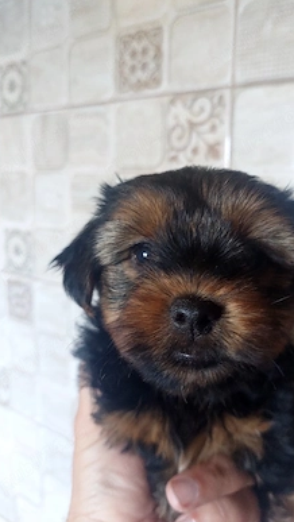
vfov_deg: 69.8
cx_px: 174
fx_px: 374
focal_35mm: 27
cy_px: 264
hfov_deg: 42.8
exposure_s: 1/60.2
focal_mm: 5.23
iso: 320
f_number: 1.8
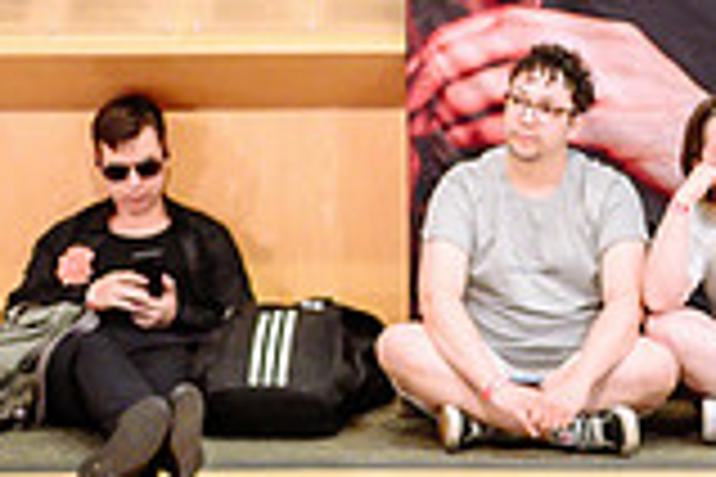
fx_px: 3162
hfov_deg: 12.9
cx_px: 418
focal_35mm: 159
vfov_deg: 8.6
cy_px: 84
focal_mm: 28
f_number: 2
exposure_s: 1/250
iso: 1250
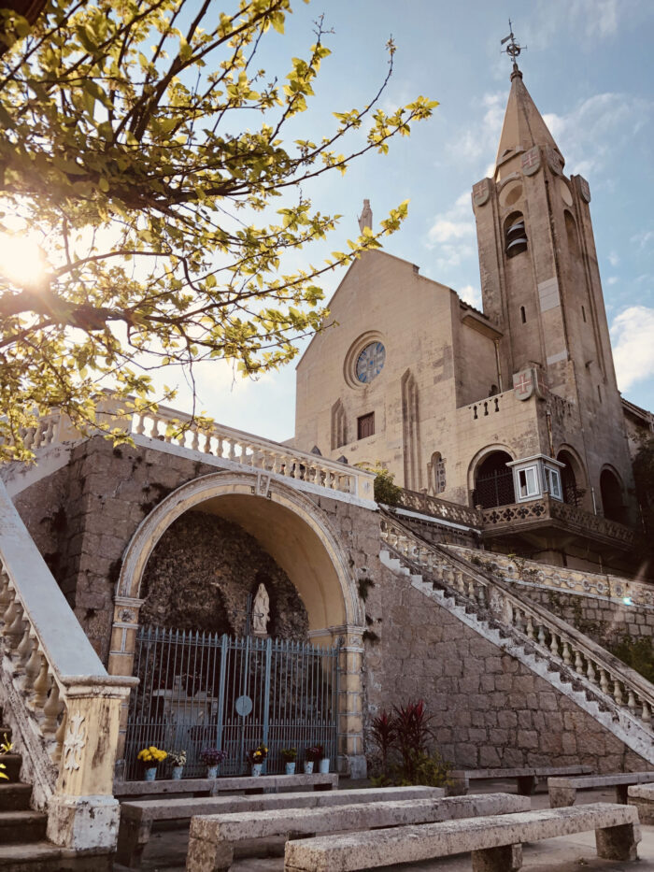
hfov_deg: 49.8
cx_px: 327
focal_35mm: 28
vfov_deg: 63.4
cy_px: 436
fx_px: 705
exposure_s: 1/1548
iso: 20
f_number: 1.8
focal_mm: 4
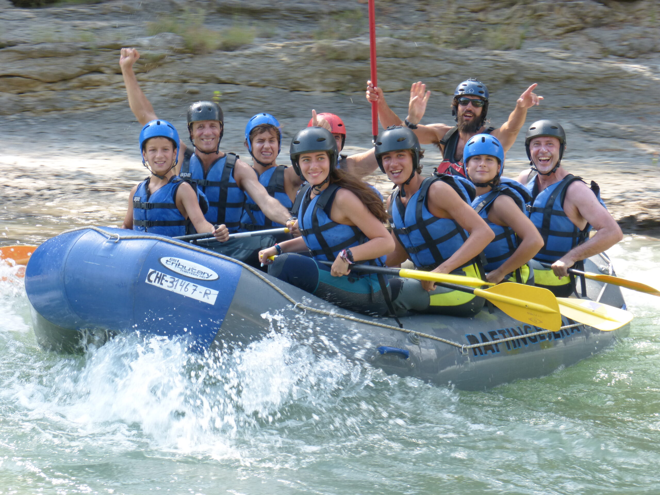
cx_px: 330
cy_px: 248
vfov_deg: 14.1
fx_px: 2002
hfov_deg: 18.7
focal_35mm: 105
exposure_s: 1/160
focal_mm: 19
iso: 100
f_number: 4
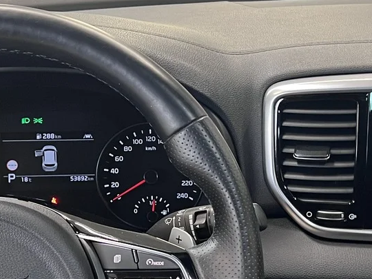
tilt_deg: -21.6
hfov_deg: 25.3
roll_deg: +0.4
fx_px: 827
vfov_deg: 19.0
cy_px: 203
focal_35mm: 77
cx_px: 211
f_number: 1.5
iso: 400
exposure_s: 1/50
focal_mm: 5.7
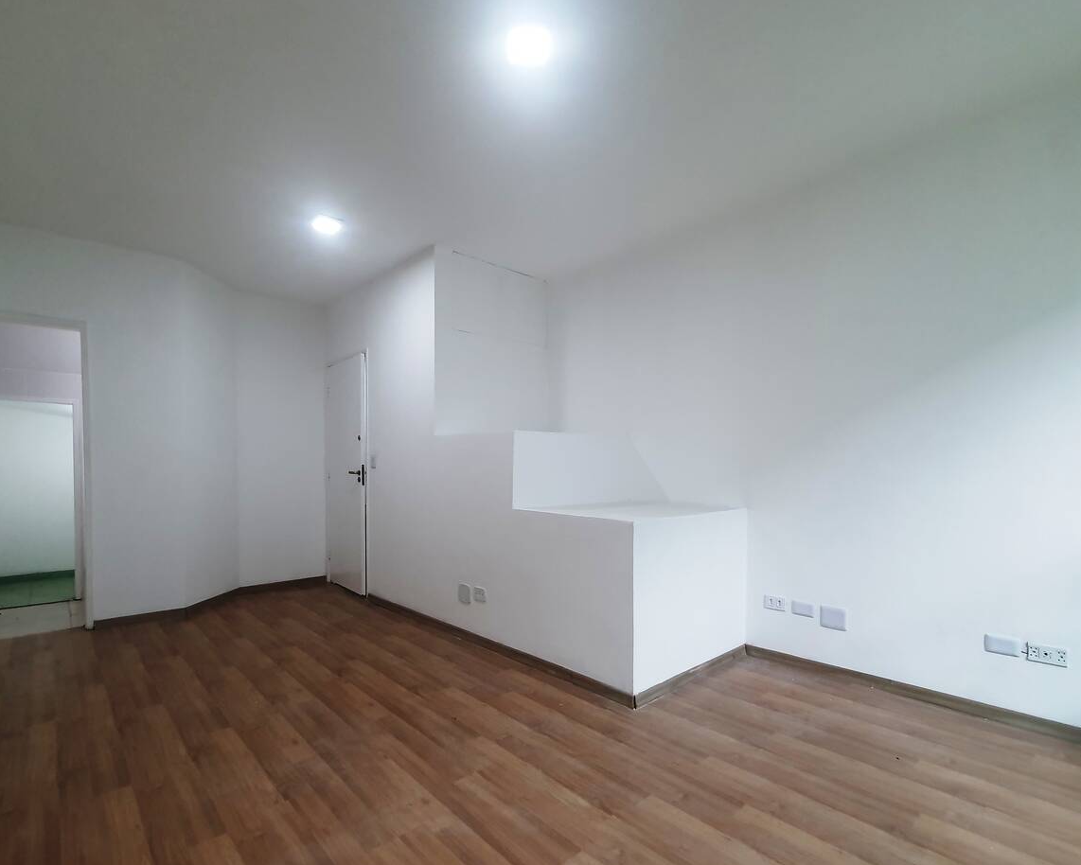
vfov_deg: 80.3
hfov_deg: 93.0
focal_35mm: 16
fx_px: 512
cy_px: 462
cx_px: 512
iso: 200
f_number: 2.2
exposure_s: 1/60
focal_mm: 1.8
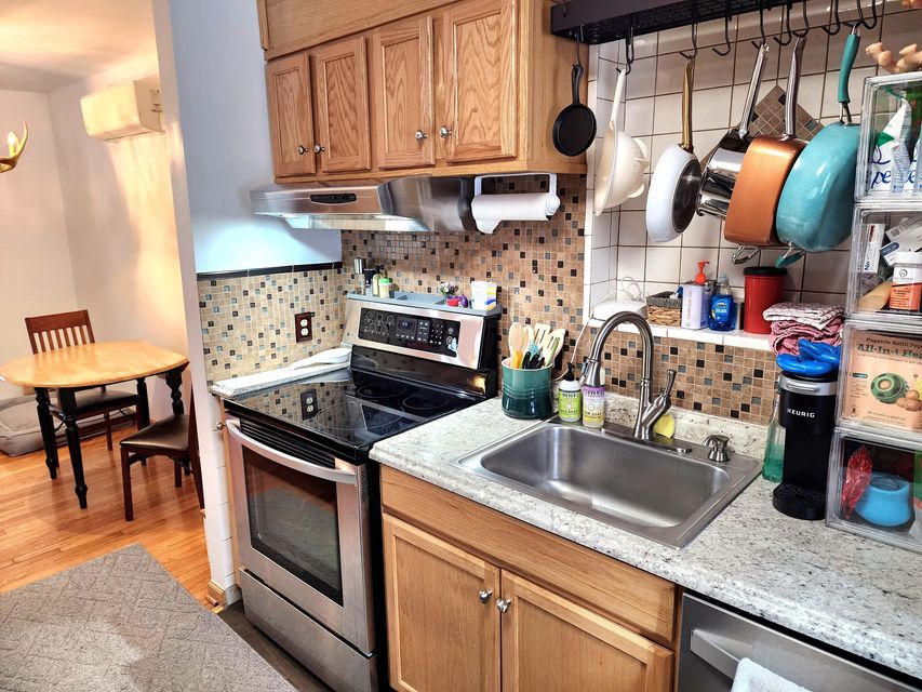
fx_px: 613
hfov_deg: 73.9
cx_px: 461
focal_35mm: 23
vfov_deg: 58.9
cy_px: 346
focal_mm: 6.4
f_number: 1.8
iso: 400
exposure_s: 1/120
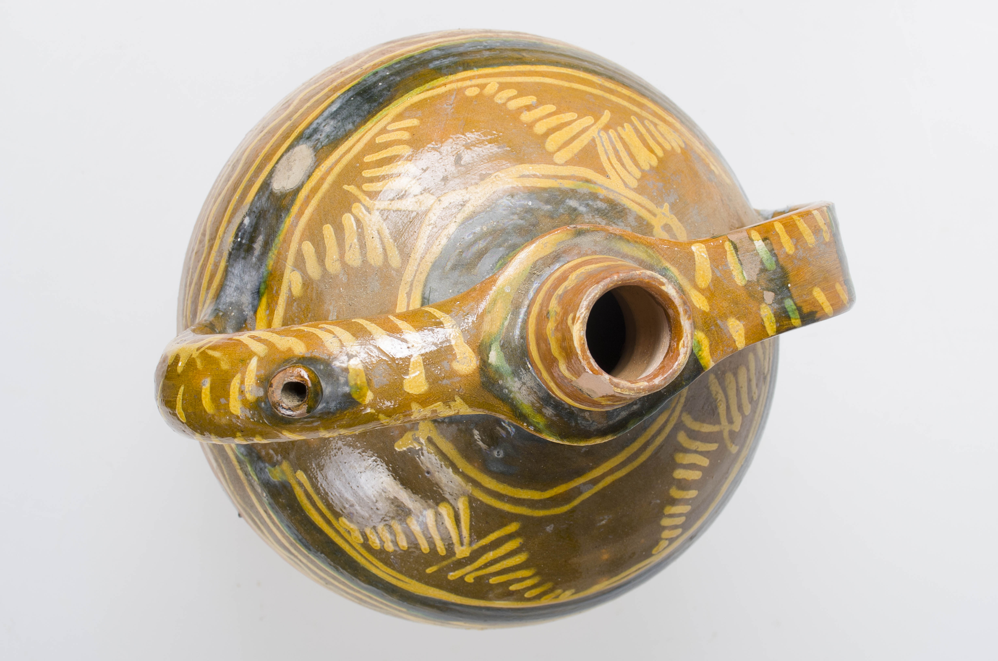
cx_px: 499
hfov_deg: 41.2
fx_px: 1328
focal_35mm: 48
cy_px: 330
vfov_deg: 28.0
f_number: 7.1
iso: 100
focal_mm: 32
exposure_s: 1/160
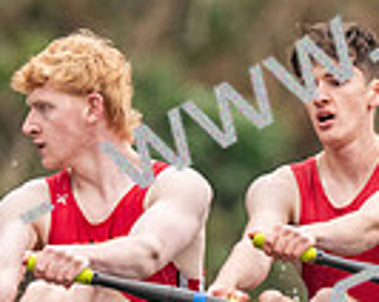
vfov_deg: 0.6
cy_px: 198
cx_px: 453
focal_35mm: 2463
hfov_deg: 0.8
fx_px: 27587
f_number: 4
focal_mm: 600
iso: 3600
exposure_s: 1/2500
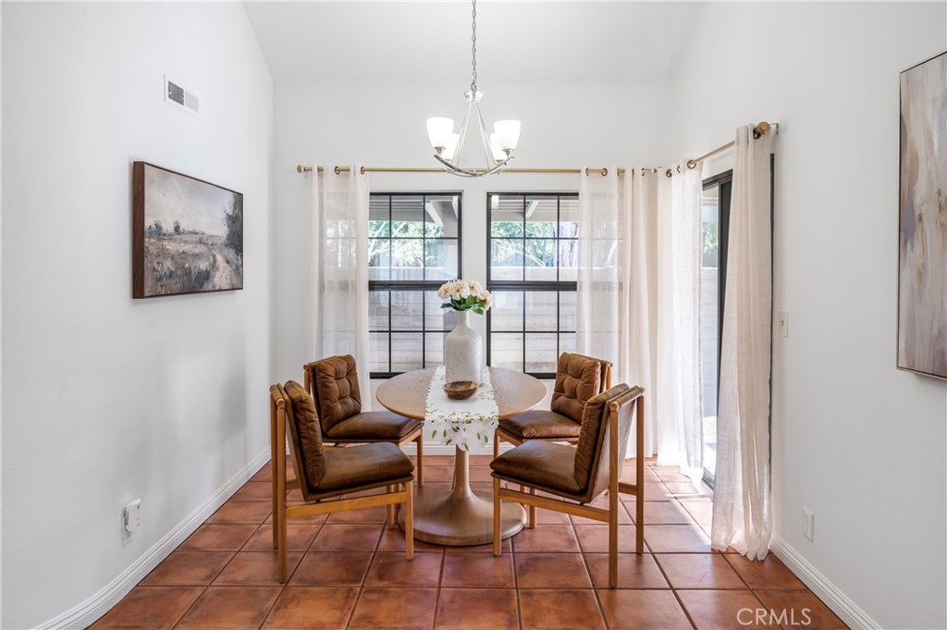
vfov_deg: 56.1
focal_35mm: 22
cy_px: 315
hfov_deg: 77.4
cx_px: 474
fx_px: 591
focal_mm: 22.5
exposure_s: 1/125
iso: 320
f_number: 7.1
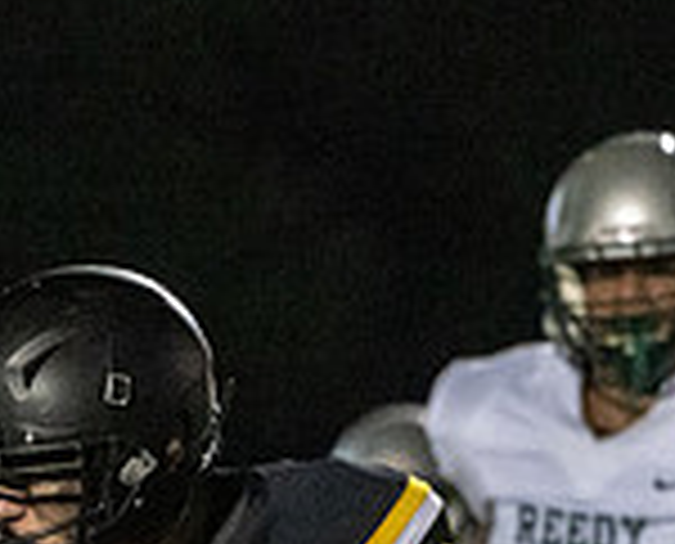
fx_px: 26396
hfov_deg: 1.5
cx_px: 29
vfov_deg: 1.2
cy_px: 1029
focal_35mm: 1317
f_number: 5.6
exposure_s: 1/1000
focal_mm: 274
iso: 20000
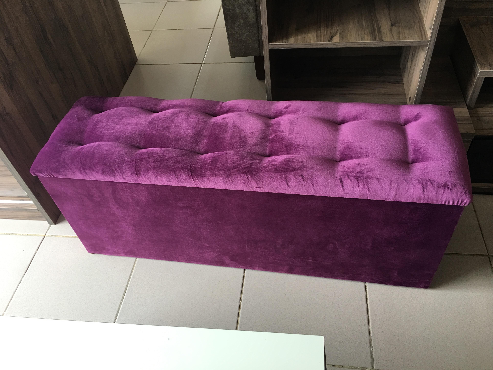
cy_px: 185
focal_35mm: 29
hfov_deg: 61.7
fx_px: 413
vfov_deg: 48.2
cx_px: 246
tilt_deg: -46.8
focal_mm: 4.15
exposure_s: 1/33
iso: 40
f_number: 2.2
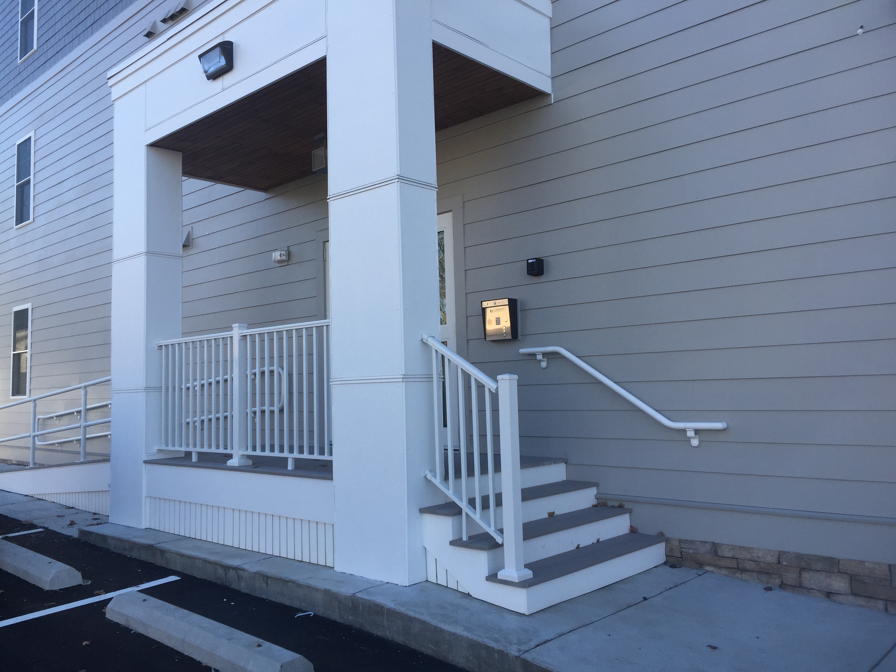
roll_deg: +1.1
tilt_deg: +4.2
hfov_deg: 61.7
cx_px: 448
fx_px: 751
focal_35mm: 29
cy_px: 336
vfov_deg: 48.2
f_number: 2.2
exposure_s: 1/471
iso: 32
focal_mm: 4.15
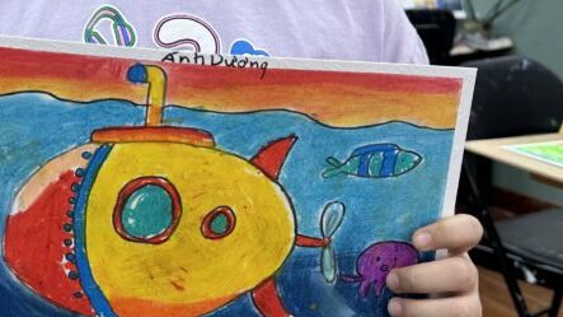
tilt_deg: -2.7
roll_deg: -1.2
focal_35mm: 59
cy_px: -14
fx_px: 881
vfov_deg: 19.7
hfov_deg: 35.1
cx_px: 192
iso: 80
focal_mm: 6.86
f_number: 1.78
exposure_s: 1/100
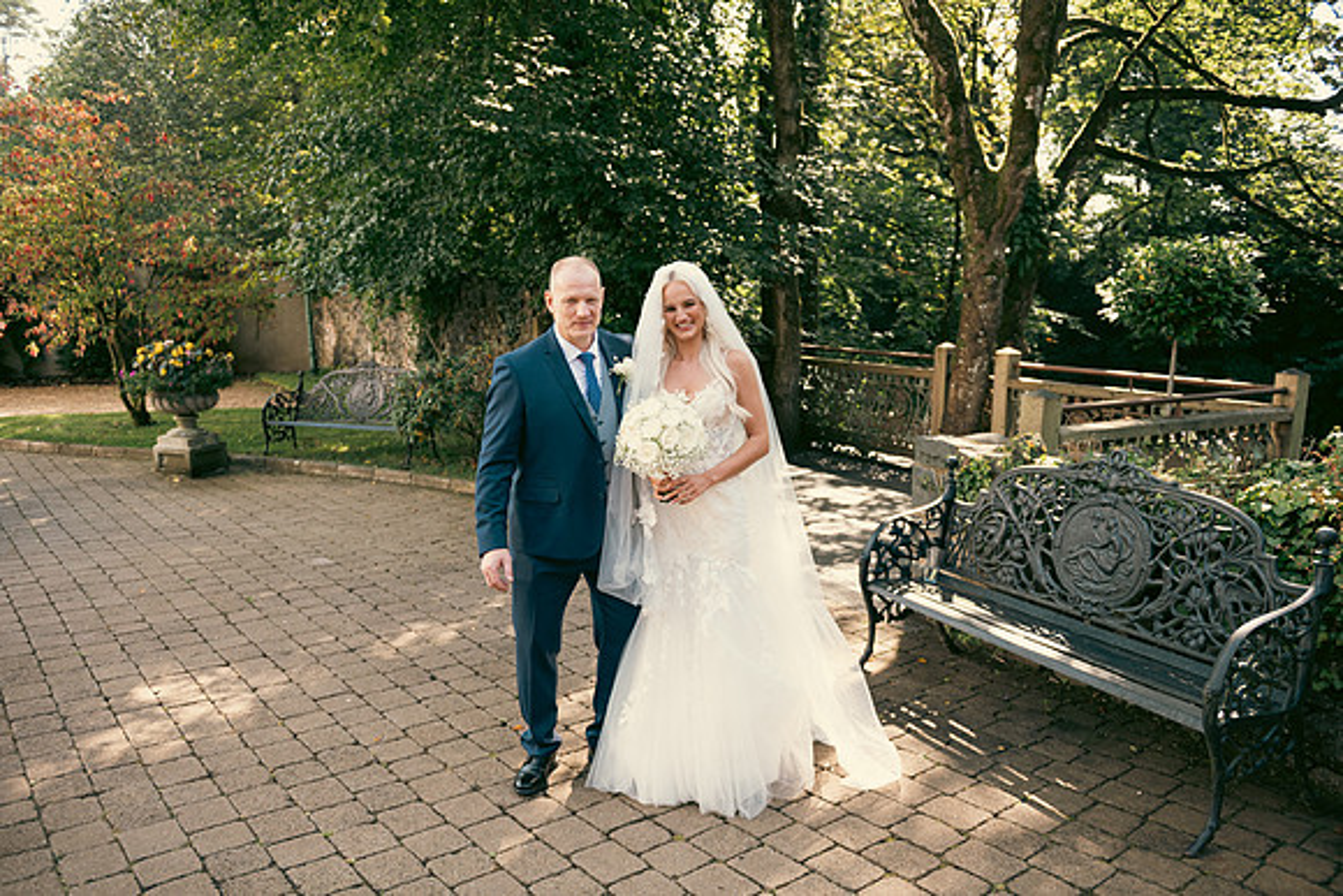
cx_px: 672
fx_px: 1045
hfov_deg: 65.5
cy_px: 448
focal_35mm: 28
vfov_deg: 46.4
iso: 125
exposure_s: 1/160
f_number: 3.5
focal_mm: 28
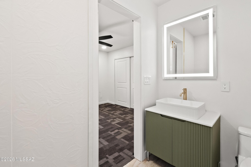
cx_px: 126
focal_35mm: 15
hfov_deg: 100.4
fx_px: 105
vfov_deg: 77.3
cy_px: 84
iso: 800
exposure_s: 1/2.5
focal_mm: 10
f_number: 22
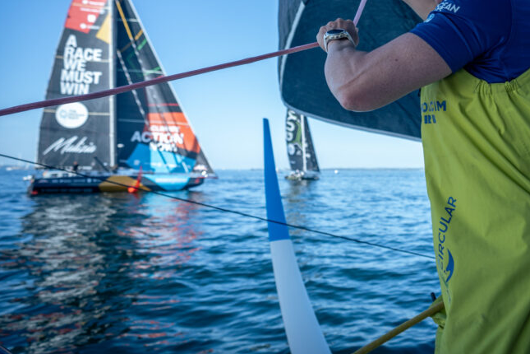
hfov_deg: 65.6
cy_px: 76
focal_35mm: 27
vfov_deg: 45.7
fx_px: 397
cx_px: 353
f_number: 2.8
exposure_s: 1/320
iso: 320
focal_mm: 17
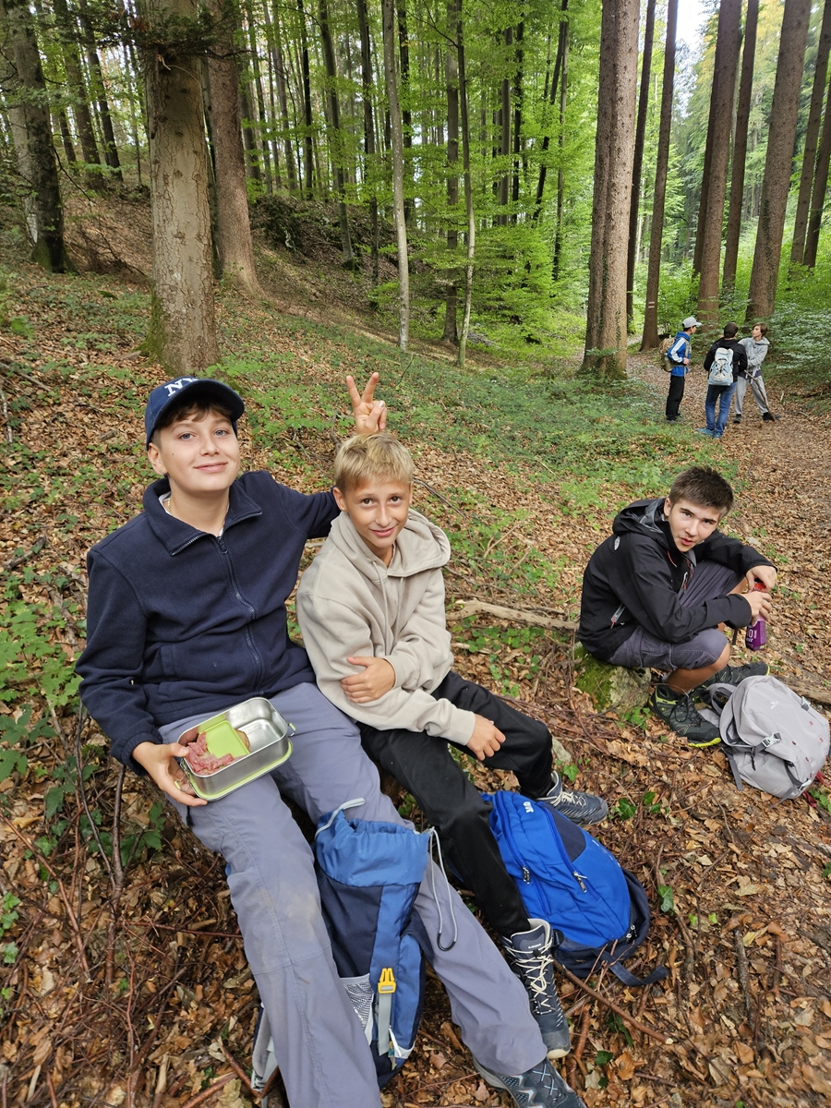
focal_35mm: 23
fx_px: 736
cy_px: 554
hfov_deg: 58.9
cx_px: 416
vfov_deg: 73.9
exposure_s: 1/100
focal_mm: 5.4
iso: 80
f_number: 1.8
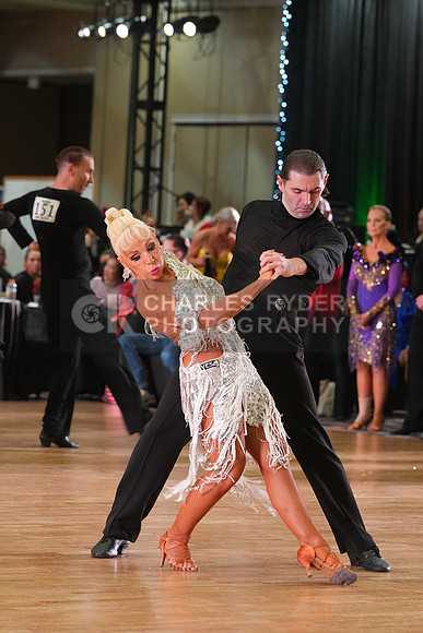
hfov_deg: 8.0
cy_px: 316
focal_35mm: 171
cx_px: 212
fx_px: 3012
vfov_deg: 12.0
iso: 4000
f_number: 5.6
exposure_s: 1/200
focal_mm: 171
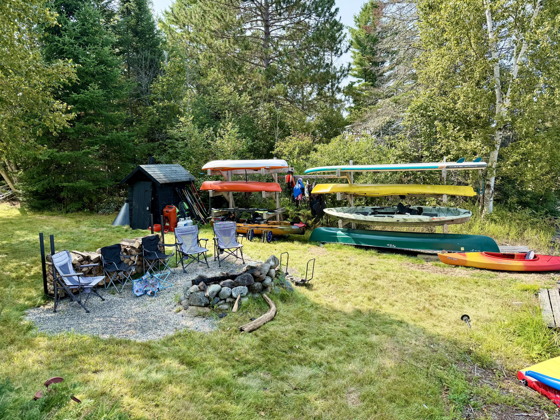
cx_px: 280
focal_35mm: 24
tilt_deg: -5.8
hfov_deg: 71.6
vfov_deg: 56.8
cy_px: 210
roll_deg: +1.8
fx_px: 388
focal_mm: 6.76
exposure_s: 1/1230
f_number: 1.78
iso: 100
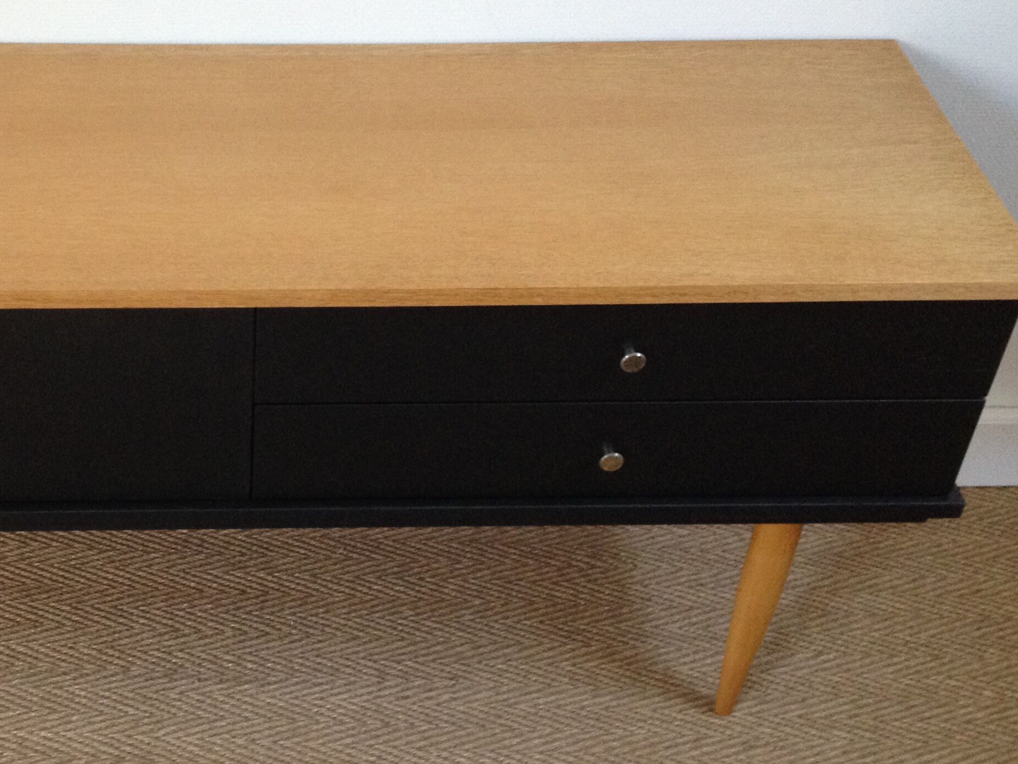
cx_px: 242
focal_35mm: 62
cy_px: 426
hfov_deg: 30.6
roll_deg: -1.9
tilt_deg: -41.4
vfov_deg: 23.6
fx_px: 1823
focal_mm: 4.28
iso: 160
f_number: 2.4
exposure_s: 1/20
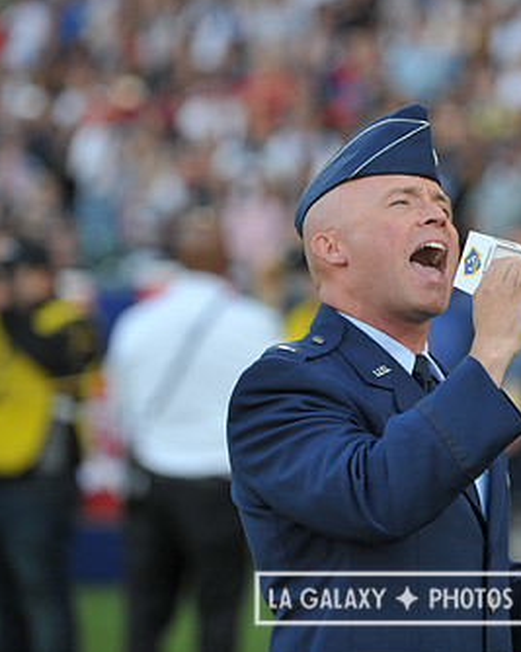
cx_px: 392
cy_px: 305
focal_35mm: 220
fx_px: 4242
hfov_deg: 7.0
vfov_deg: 8.8
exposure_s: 1/400
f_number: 2.8
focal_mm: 135
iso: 400
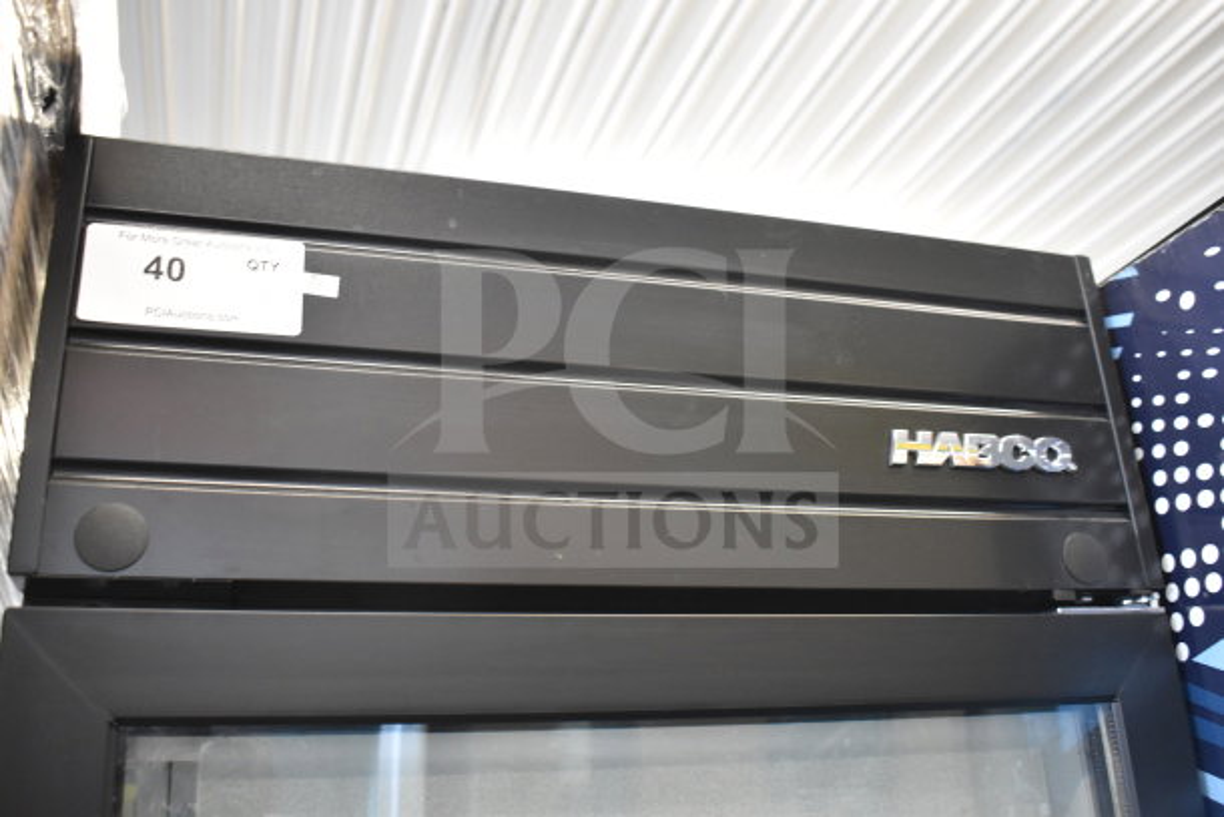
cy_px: 408
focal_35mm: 33
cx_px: 612
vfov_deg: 40.0
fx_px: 1122
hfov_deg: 57.2
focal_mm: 22
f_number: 3.8
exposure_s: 1/40
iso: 2000
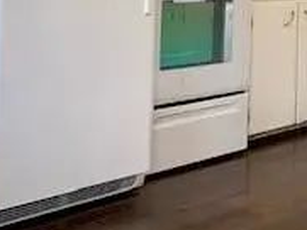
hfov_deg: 20.0
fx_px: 816
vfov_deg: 15.2
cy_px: -85
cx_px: 363
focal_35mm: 92
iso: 64
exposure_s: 1/60
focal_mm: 4.25
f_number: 1.8
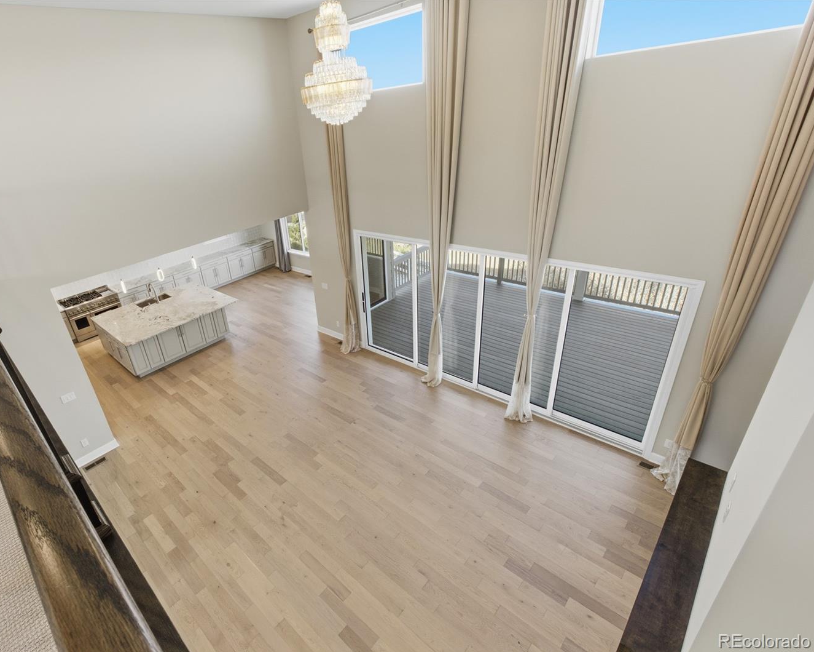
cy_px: 326
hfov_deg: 88.5
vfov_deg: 77.0
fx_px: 410
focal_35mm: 17
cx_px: 326
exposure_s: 1/480
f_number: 8
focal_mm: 10
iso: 500
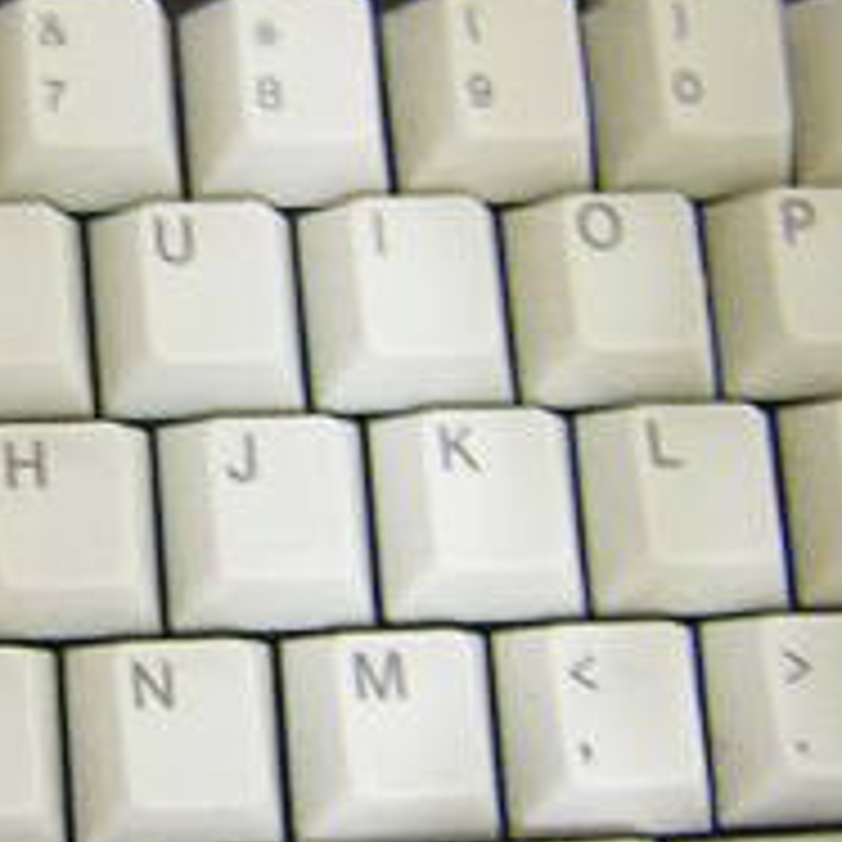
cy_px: 189
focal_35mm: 109
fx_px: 3000
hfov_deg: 15.3
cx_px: -230
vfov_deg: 15.9
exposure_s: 1/3.1
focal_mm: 4.7
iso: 366
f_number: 2.6
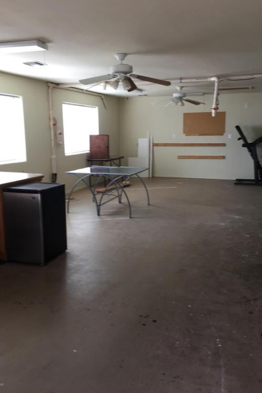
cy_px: 195
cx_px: 139
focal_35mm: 31
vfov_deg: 60.3
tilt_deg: -9.8
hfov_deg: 42.3
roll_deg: -1.6
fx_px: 338
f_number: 2.2
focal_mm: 4.15
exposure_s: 1/60
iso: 25
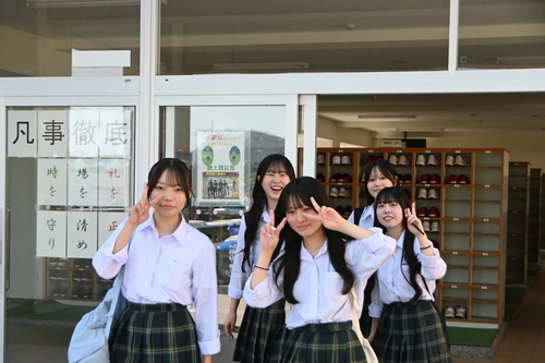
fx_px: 953
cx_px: 272
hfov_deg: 31.9
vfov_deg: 21.6
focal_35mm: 63
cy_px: 182
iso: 200
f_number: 5.6
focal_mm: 42
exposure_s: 1/250
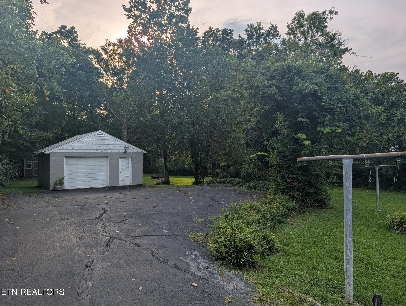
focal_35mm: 24
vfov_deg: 56.9
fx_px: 282
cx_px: 203
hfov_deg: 71.5
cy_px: 153
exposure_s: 1/2252
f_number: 1.68
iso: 15
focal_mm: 6.9
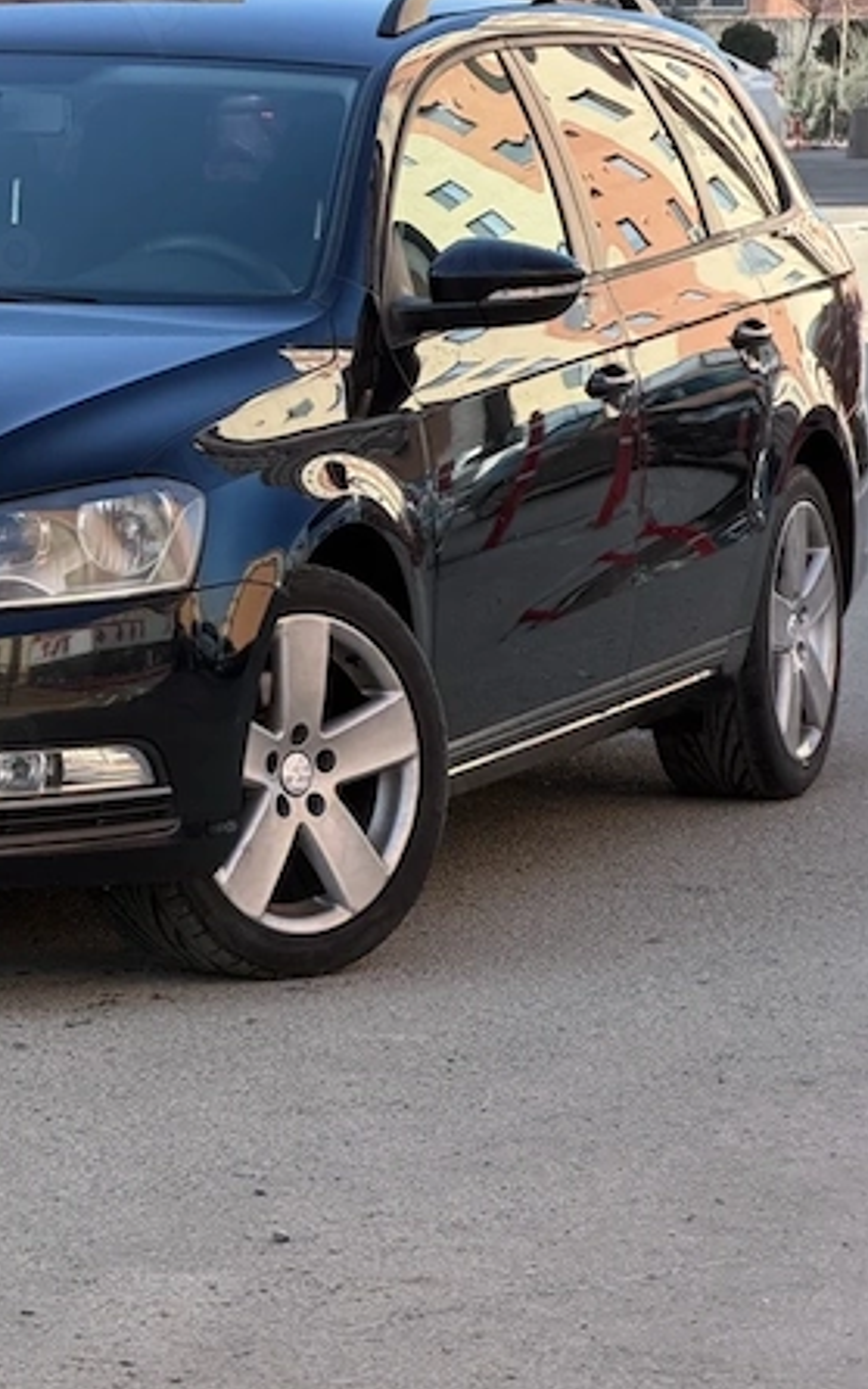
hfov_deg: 6.9
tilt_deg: -2.9
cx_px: -34
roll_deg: -0.5
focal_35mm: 190
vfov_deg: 11.0
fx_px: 7187
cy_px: 448
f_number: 2.8
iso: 50
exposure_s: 1/344
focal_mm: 16.89
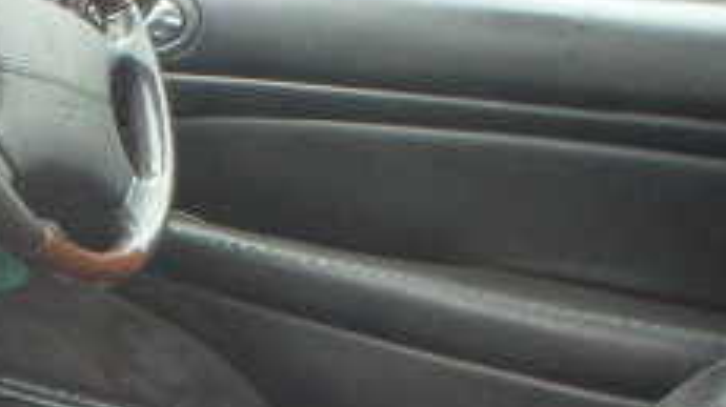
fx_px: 1635
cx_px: -224
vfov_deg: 13.6
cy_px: 555
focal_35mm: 85
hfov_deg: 22.4
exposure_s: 1/30
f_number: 3.9
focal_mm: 5
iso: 500
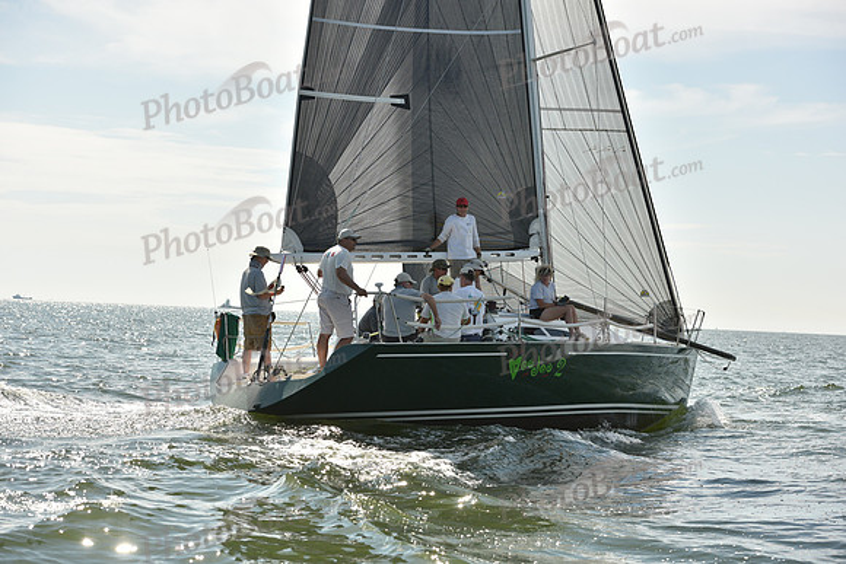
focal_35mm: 70
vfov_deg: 19.5
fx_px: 1645
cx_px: 423
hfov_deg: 28.8
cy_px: 282
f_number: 6.3
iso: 320
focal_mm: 70
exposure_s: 1/2000
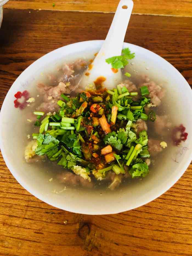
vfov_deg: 61.7
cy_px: 128
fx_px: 214
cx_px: 96
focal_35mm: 29
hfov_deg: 48.2
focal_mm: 4.15
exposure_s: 1/33
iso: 32
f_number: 2.2
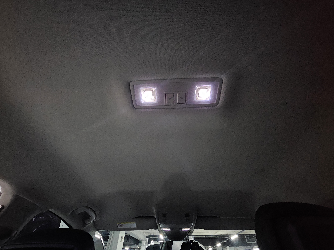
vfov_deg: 89.9
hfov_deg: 106.2
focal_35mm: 13
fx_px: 125
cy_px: 125
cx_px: 167
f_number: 2.2
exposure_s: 1/25
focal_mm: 2.2
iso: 2500
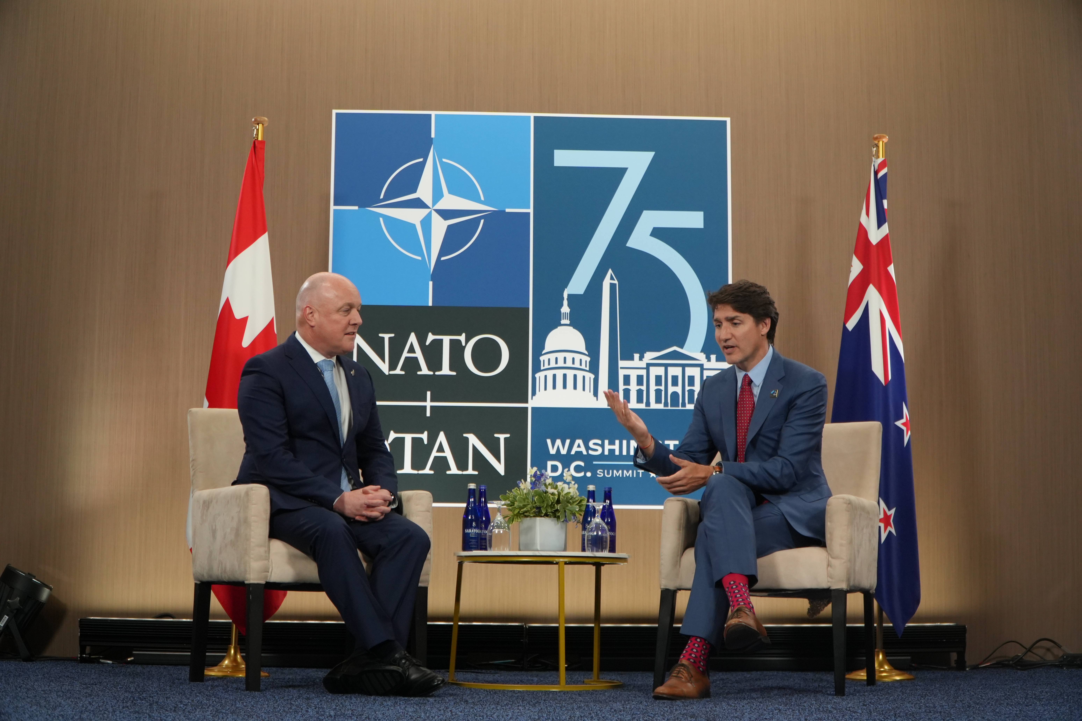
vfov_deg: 26.5
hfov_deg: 38.9
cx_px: 541
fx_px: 1533
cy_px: 360
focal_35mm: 51
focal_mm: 34
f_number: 4
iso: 1000
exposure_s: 1/160
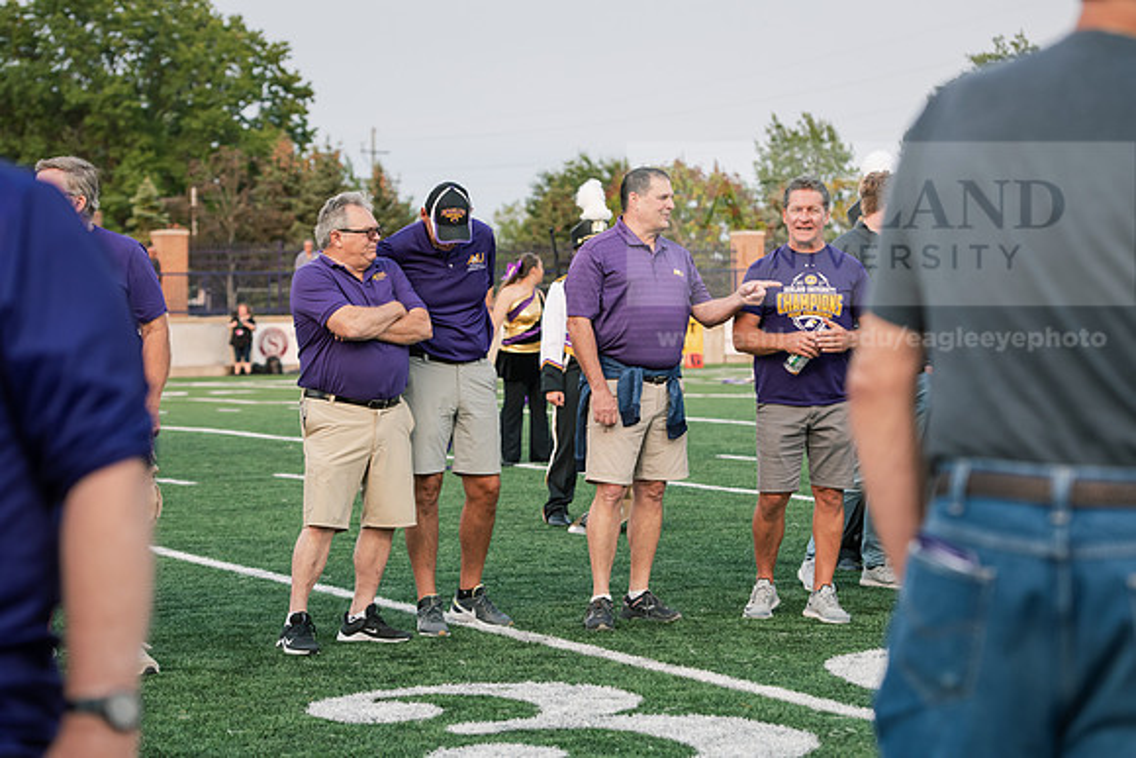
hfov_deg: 22.1
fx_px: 2904
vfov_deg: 14.9
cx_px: 568
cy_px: 379
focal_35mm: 92
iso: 800
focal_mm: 92
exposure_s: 1/640
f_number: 4.5
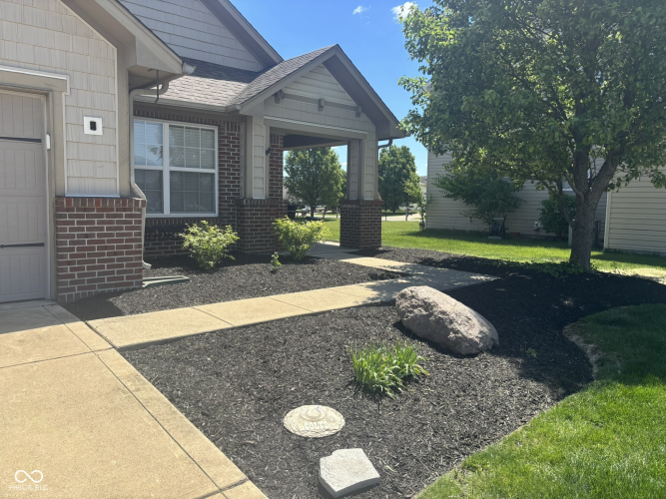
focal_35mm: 26
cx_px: 333
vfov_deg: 53.0
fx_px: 500
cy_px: 250
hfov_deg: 67.3
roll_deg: -0.7
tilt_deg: -5.5
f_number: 1.6
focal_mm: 5.96
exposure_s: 1/1812
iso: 50
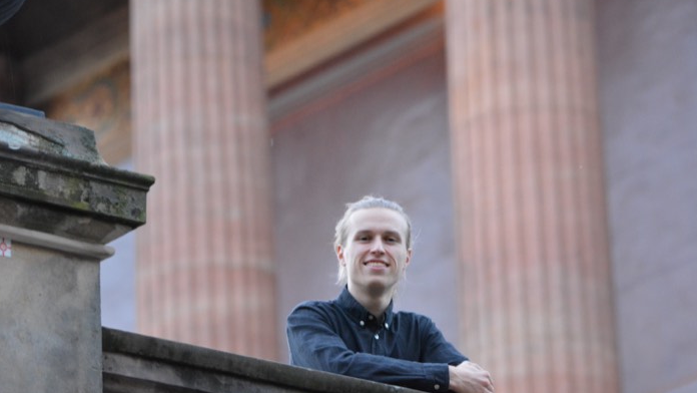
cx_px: 350
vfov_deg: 4.1
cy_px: 187
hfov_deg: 7.2
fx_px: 5546
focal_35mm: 300
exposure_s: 1/40
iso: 3200
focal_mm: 190
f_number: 5
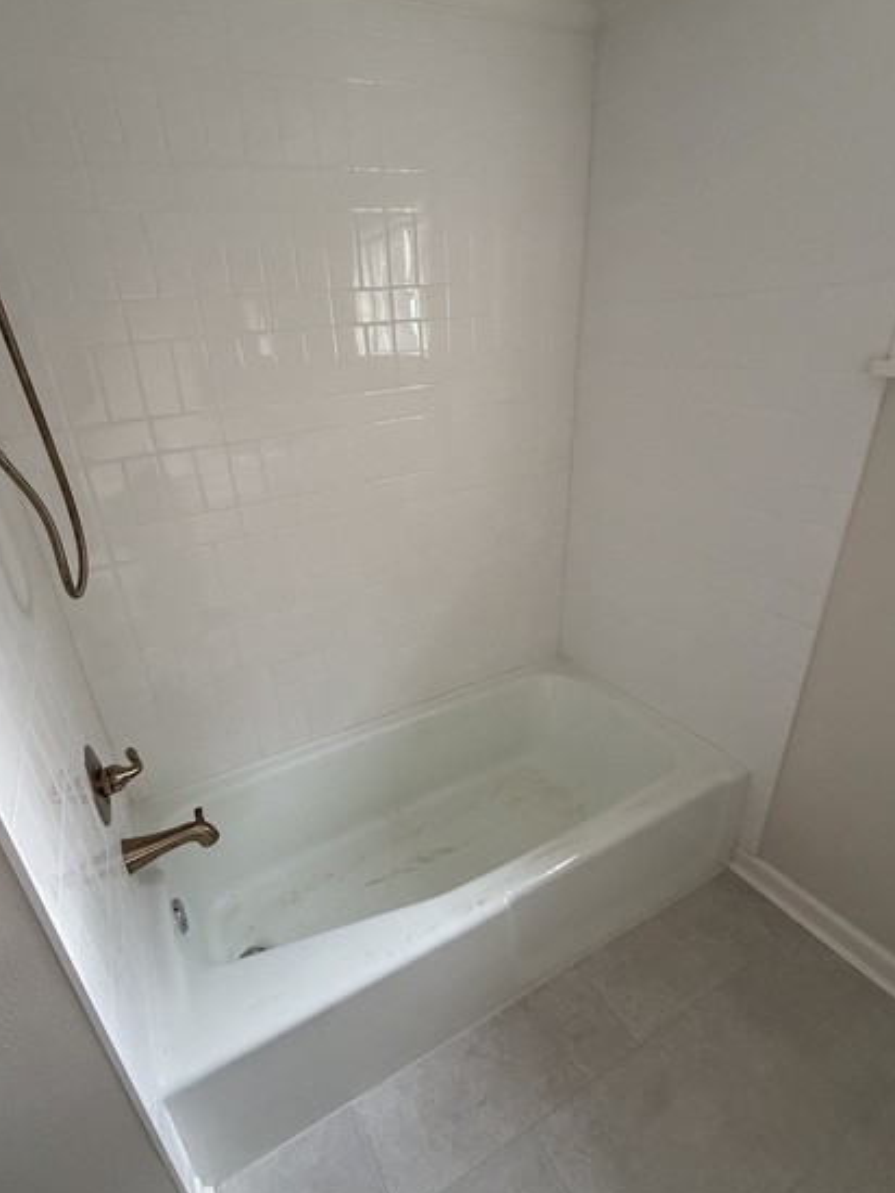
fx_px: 586
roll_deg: +4.5
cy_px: 607
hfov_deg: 74.6
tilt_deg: -25.3
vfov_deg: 91.0
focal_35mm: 17
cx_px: 404
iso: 320
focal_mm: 2.22
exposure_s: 1/88
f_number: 2.2
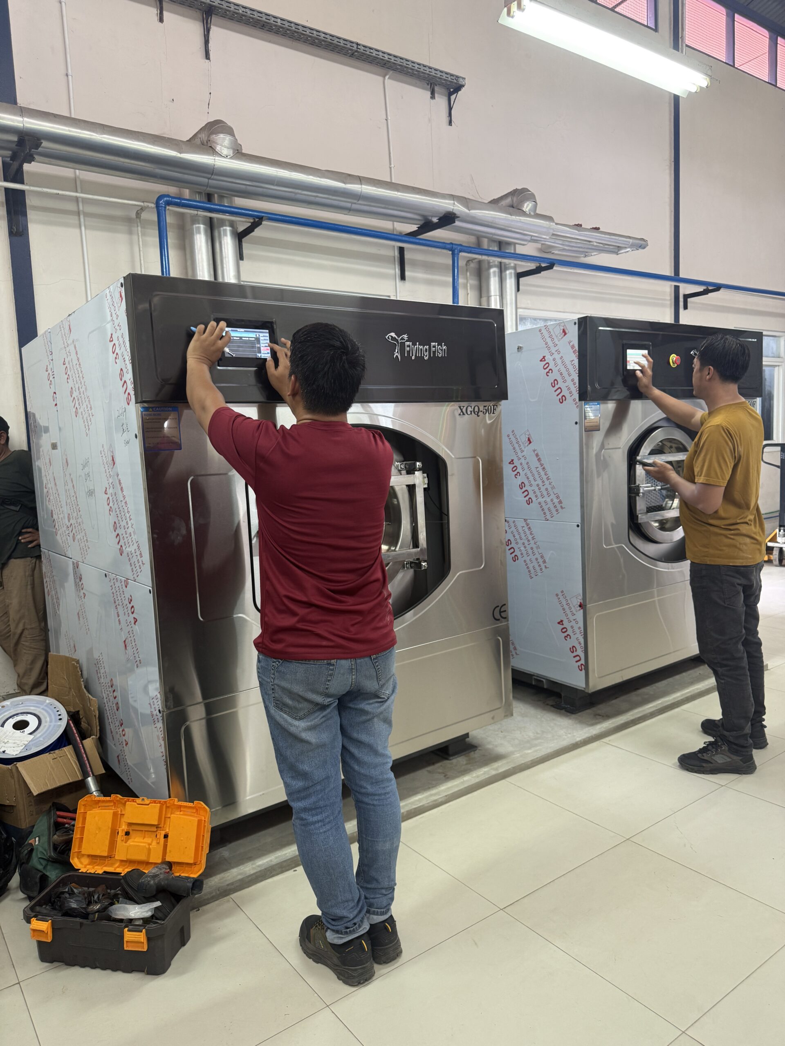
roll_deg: +2.6
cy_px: 523
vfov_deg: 71.6
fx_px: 726
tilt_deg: -6.4
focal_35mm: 24
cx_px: 392
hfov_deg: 56.8
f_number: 1.78
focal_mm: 6.76
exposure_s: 1/50
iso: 125
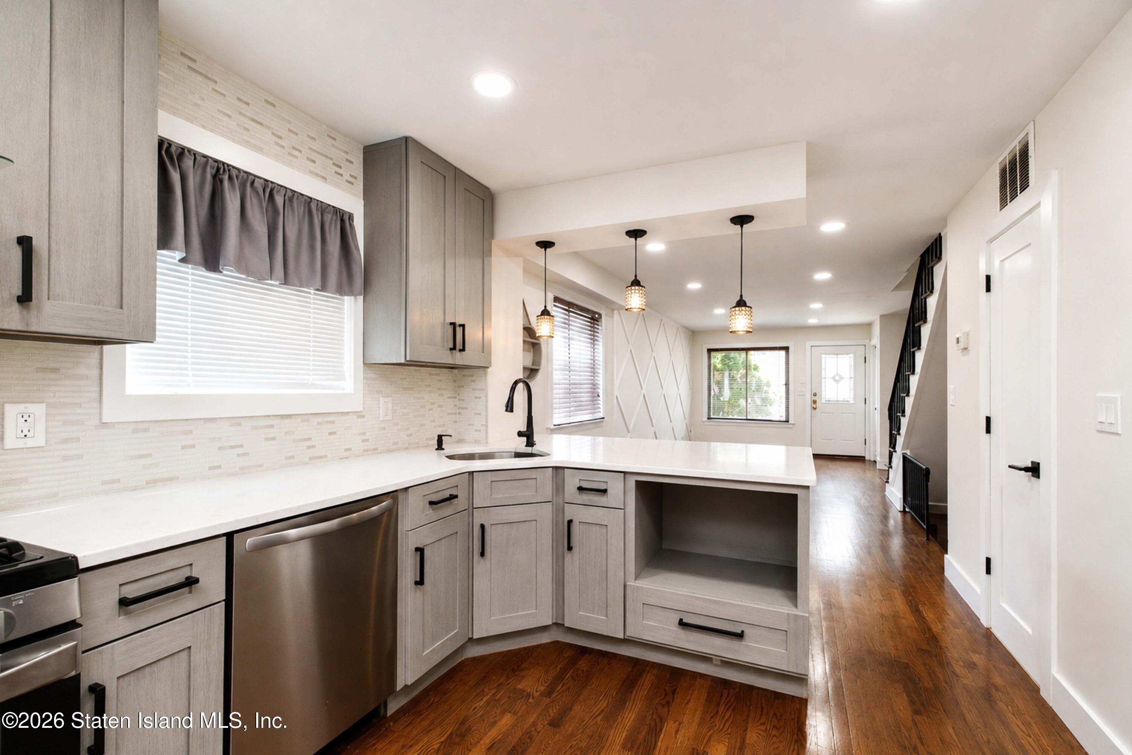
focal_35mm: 15
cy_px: 378
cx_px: 566
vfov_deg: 77.3
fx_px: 472
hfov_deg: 100.4
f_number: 8
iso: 1600
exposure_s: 1/80
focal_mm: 10
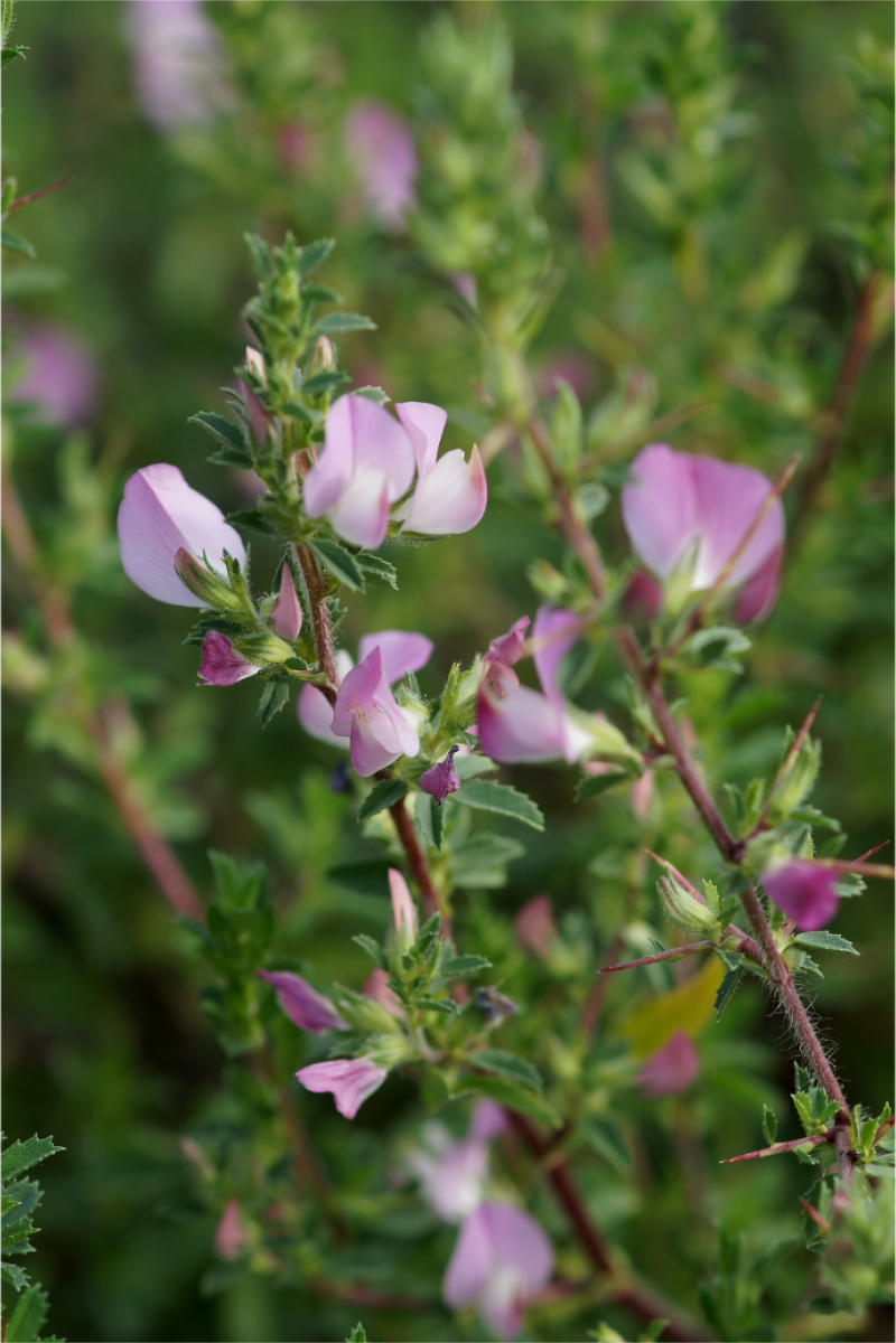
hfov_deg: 9.1
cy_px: 672
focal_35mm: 150
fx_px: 5600
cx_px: 448
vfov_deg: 13.7
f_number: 4.5
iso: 100
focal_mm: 100
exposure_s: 1/250
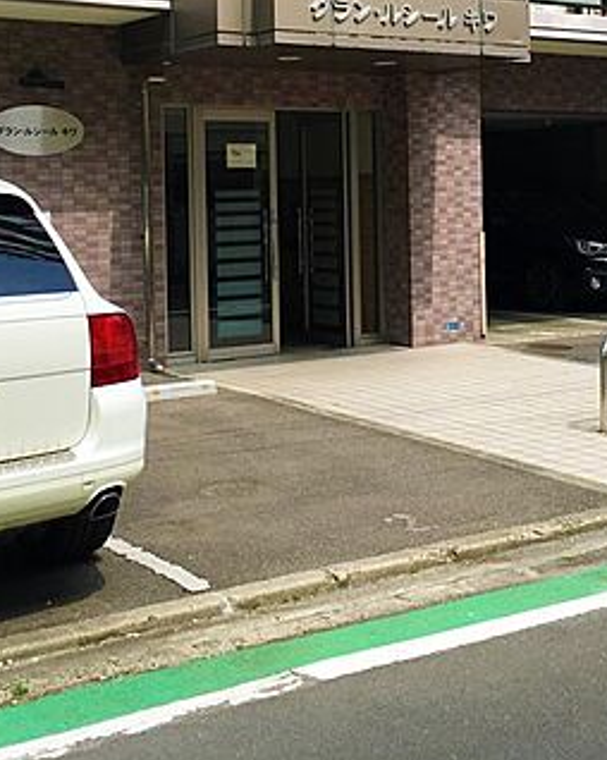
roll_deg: +0.6
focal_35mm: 57
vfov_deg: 32.5
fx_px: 1281
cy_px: 208
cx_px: 370
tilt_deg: -0.3
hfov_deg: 26.6
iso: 25
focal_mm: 4.15
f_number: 2.2
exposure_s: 1/1261
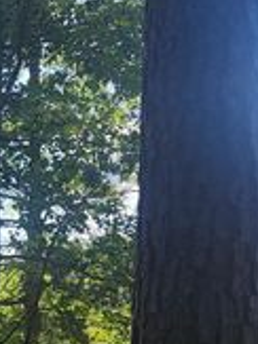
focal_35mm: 94
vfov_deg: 20.1
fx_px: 935
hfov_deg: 13.8
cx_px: -220
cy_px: 358
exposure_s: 1/668
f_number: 1.8
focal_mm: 6.4
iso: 12
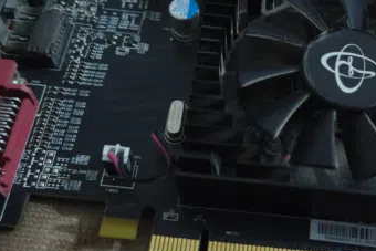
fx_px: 491
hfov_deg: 40.9
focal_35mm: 47
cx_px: 272
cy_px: 133
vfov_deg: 28.7
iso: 3545
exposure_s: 1/25
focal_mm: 5.56
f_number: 1.8
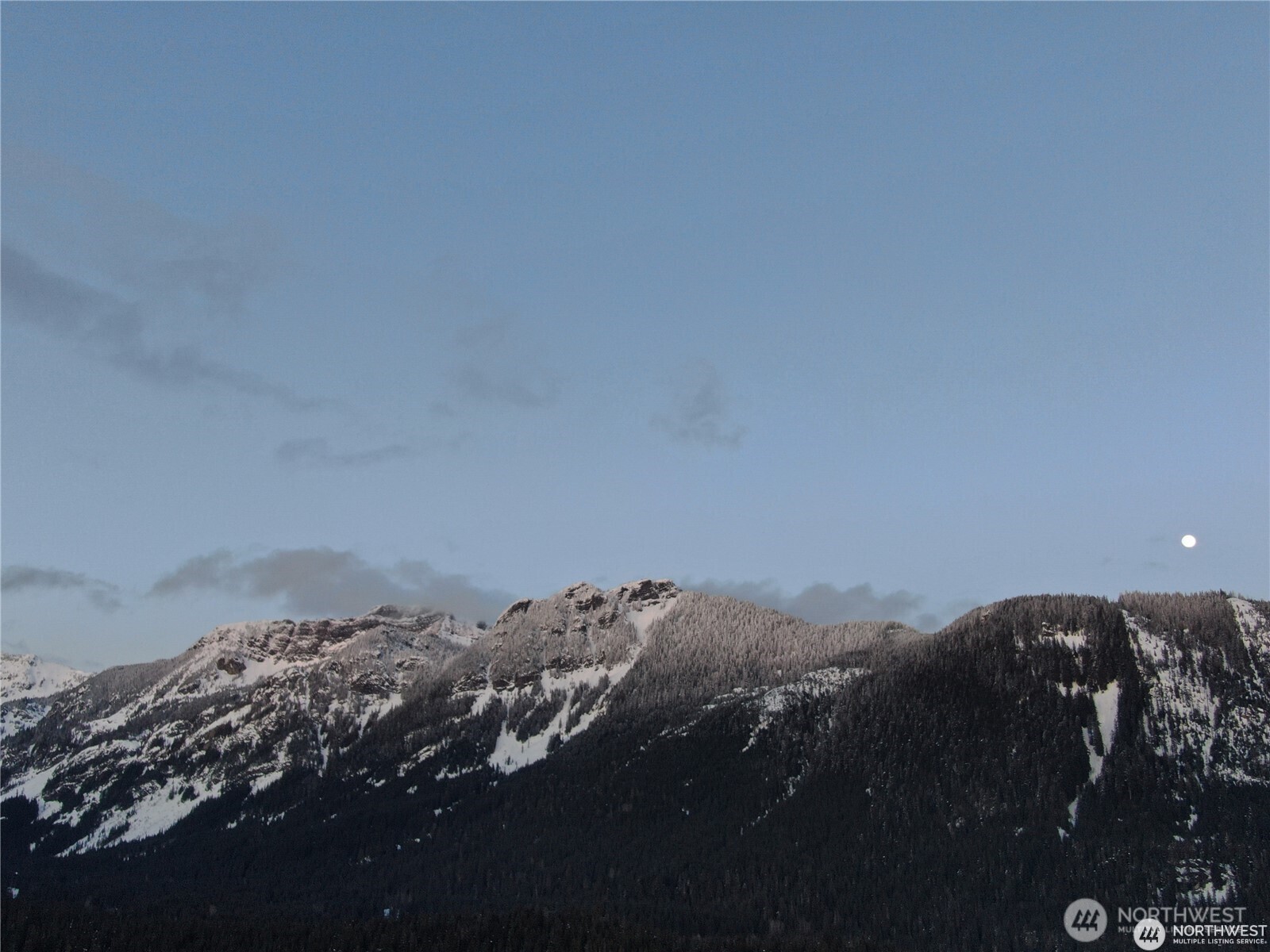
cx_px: 635
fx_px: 1137
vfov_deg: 45.4
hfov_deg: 58.4
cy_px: 476
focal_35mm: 31
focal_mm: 5.33
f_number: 3.1
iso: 100
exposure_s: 1/40
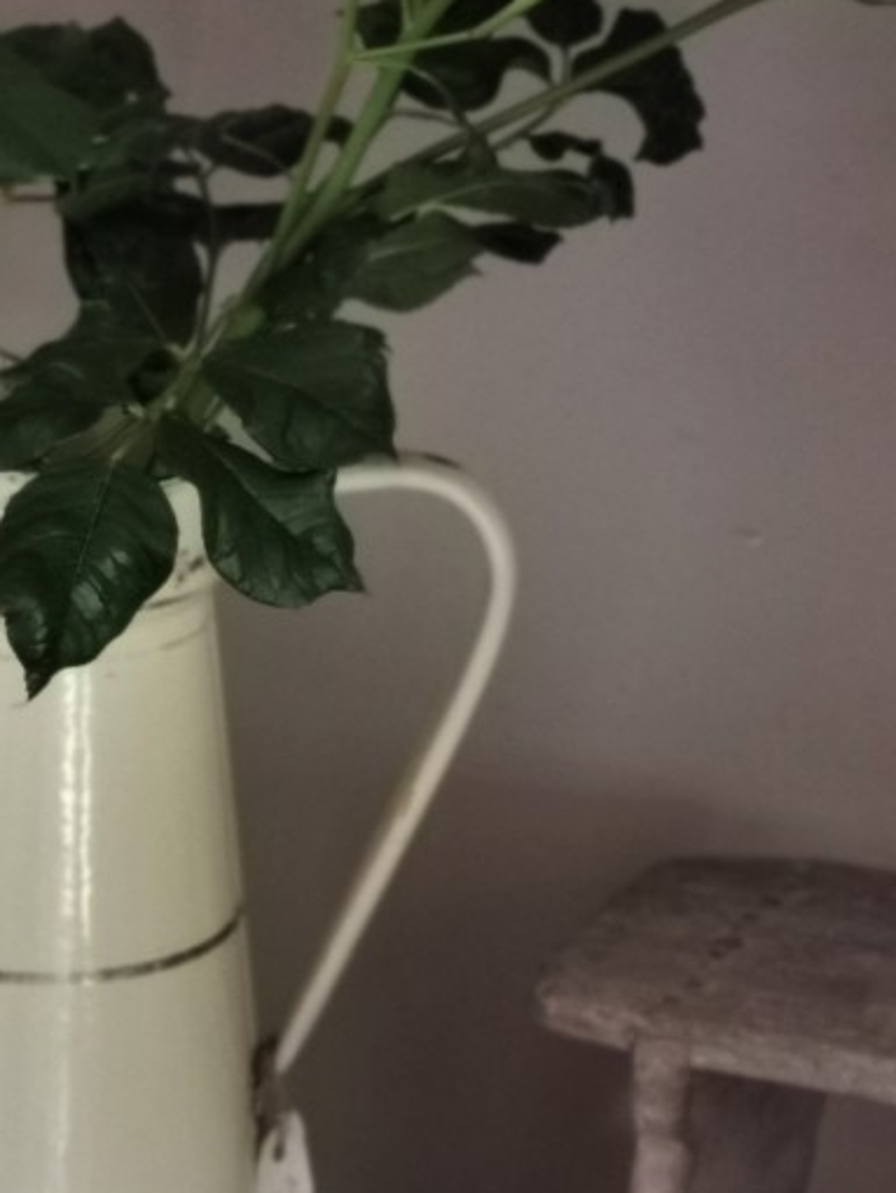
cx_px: 115
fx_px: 4379
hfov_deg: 11.6
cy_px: 568
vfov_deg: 15.5
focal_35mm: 127
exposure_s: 1/60
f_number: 4
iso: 250
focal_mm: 5.56
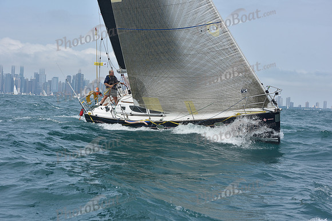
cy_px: 110
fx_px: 646
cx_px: 166
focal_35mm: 70
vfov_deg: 19.5
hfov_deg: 28.8
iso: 250
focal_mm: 70
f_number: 10
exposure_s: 1/800
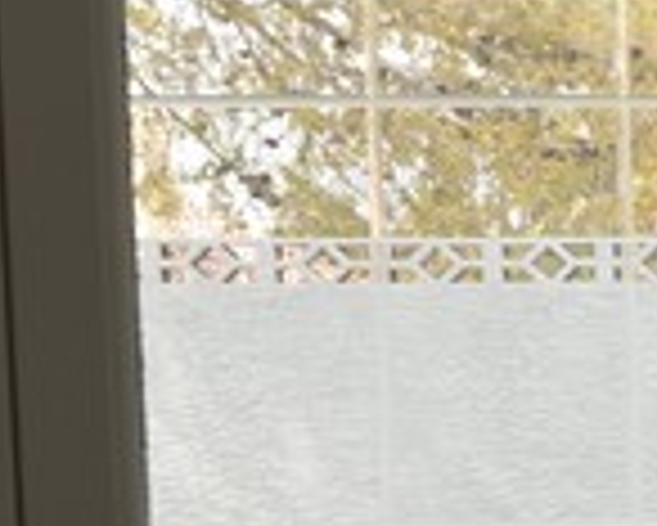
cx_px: 1991
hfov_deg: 8.5
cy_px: 717
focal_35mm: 189
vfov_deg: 8.1
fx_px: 3677
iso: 200
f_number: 5.6
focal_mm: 18
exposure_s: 1/125
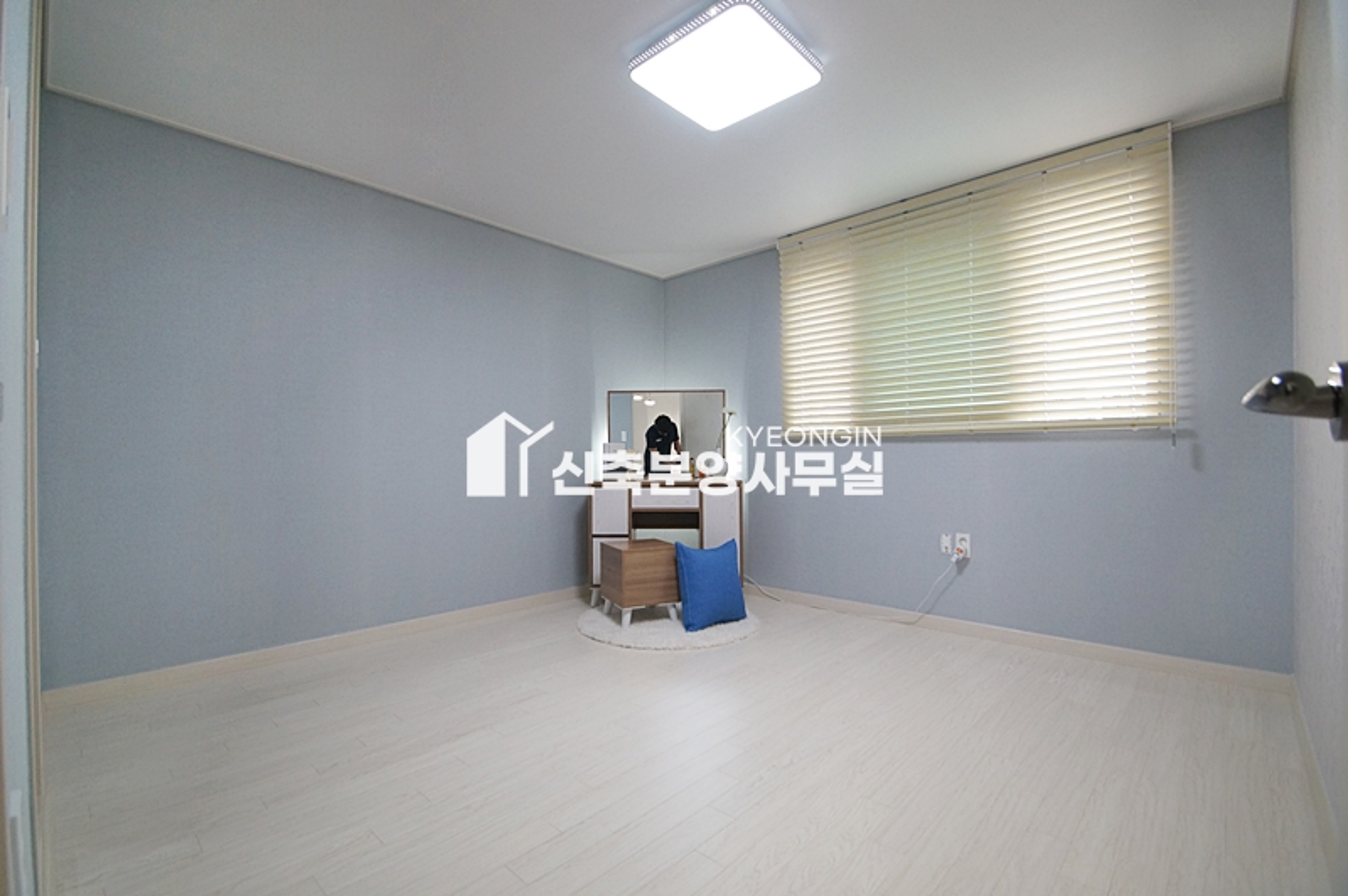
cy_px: 448
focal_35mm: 15
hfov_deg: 100.4
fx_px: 561
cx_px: 674
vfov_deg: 77.2
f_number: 4
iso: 800
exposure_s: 1/100
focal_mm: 10
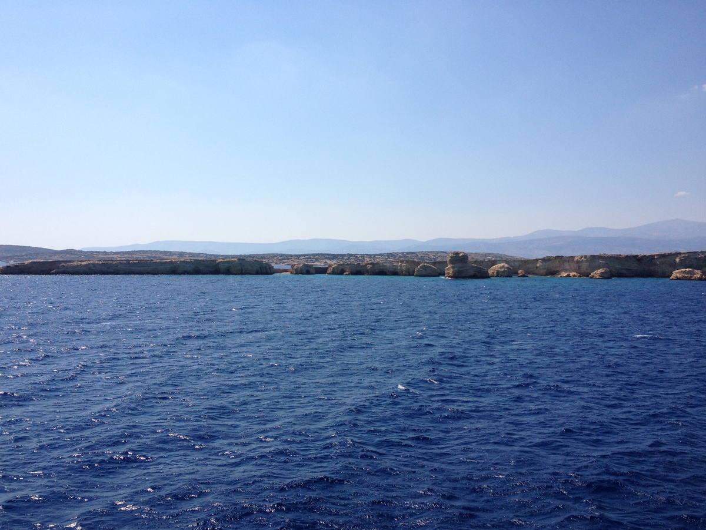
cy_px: 265
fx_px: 714
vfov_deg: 40.7
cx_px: 353
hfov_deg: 52.6
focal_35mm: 35
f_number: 2.4
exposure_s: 1/2632
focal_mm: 4.28
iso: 50
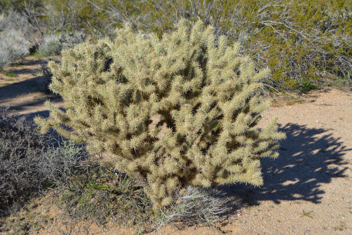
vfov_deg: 22.7
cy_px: 118
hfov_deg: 33.4
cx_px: 176
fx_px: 587
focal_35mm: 60
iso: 100
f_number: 8
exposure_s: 1/250
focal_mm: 40
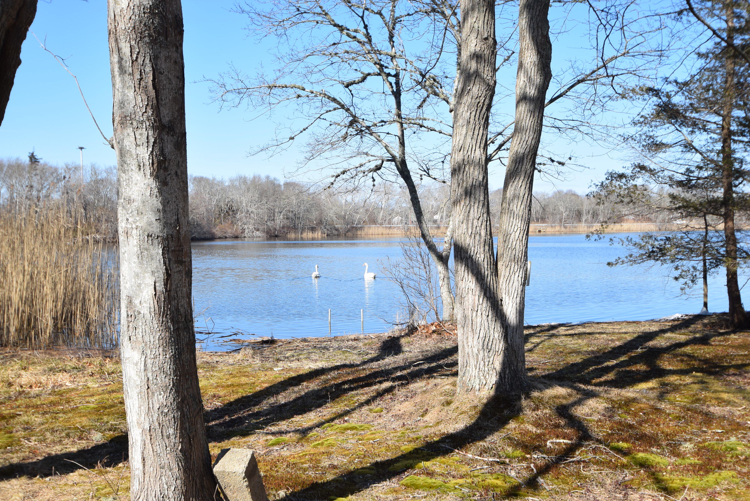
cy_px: 250
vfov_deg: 36.9
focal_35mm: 36
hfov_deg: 53.1
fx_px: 751
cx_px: 375
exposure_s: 1/320
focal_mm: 24
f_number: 9
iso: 200
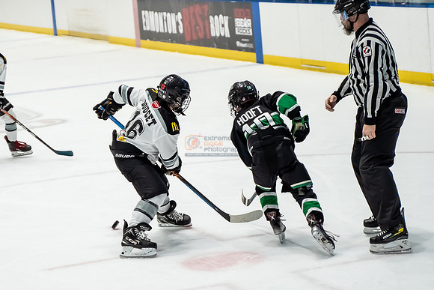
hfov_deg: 17.0
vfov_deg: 11.4
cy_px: 145
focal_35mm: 120
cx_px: 163
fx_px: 1446
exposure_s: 1/1000
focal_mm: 64
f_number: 2.8
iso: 2500
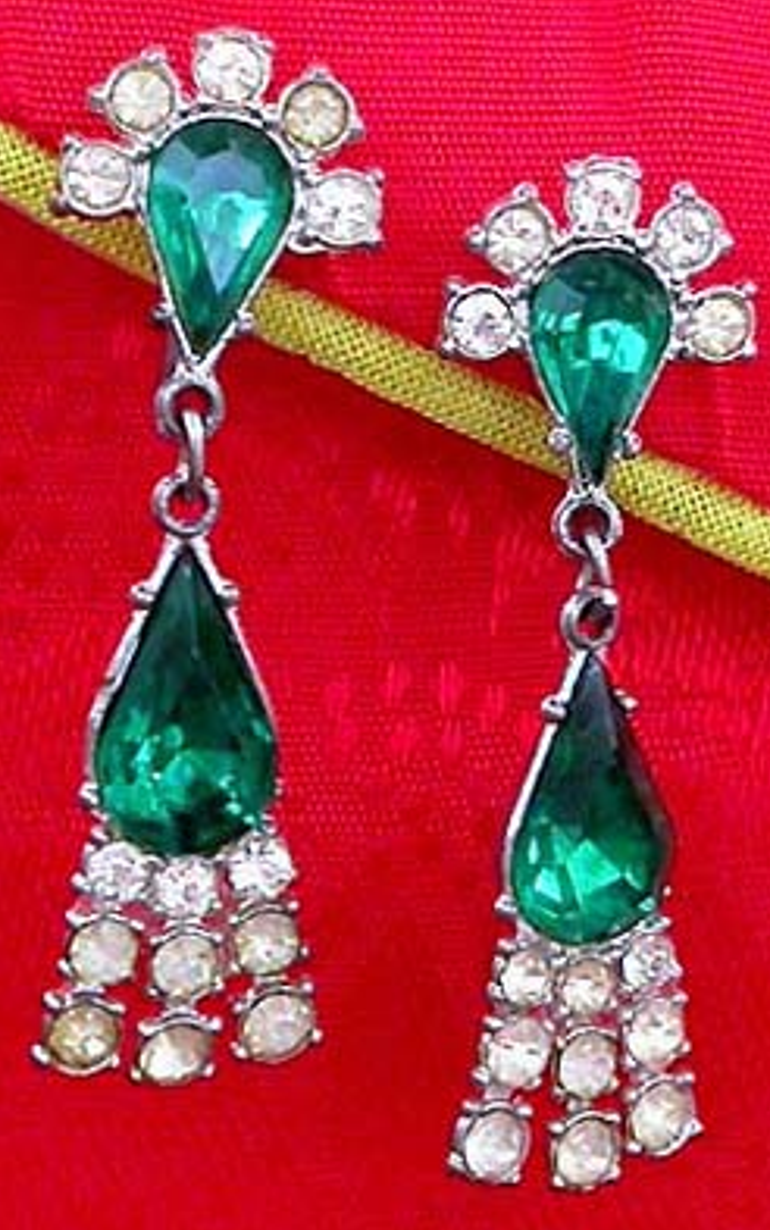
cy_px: 610
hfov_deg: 23.6
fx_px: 1845
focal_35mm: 55
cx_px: 410
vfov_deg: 36.9
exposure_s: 1/4
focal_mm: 10.7
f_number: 2.9
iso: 184
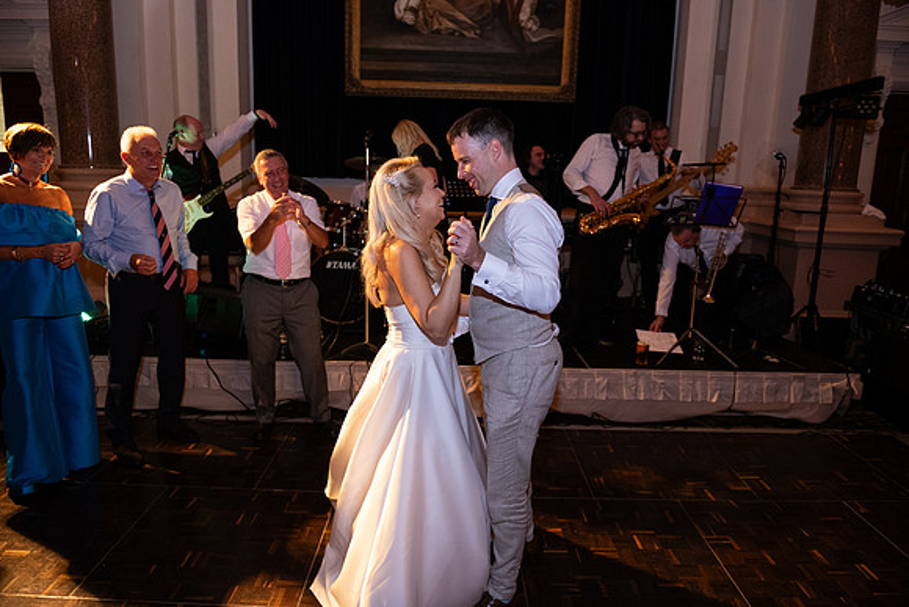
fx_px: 606
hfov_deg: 73.7
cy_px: 304
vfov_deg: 53.2
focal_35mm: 24
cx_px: 454
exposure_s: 1/160
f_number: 3.5
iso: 1250
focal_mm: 24
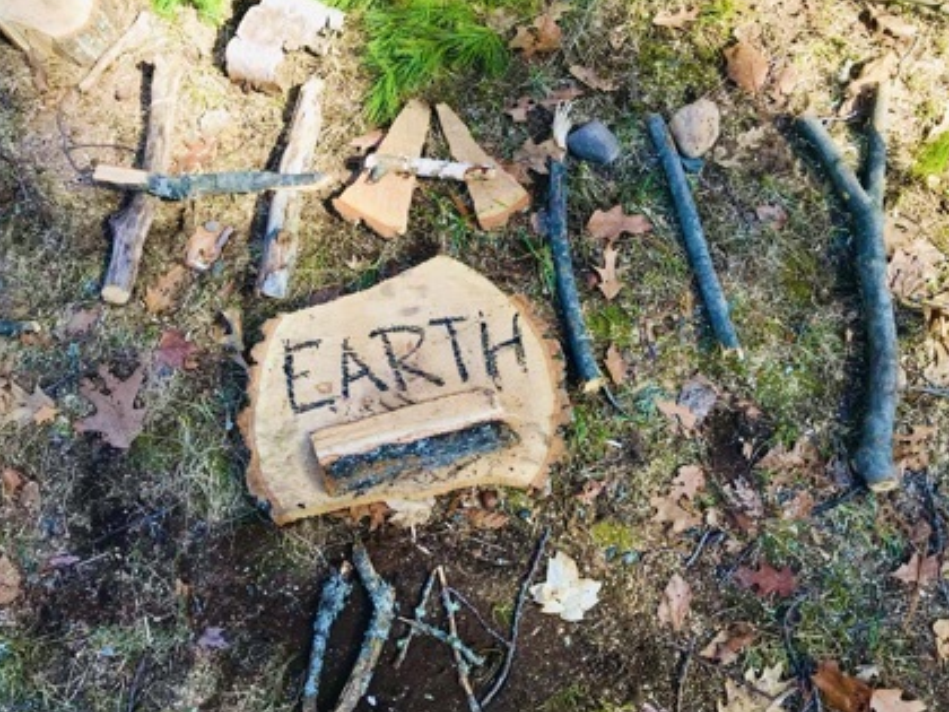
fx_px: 877
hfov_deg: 56.8
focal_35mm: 32
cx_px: 499
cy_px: 348
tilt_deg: -66.8
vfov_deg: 44.2
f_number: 1.8
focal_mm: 3.99
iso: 20
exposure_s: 1/361
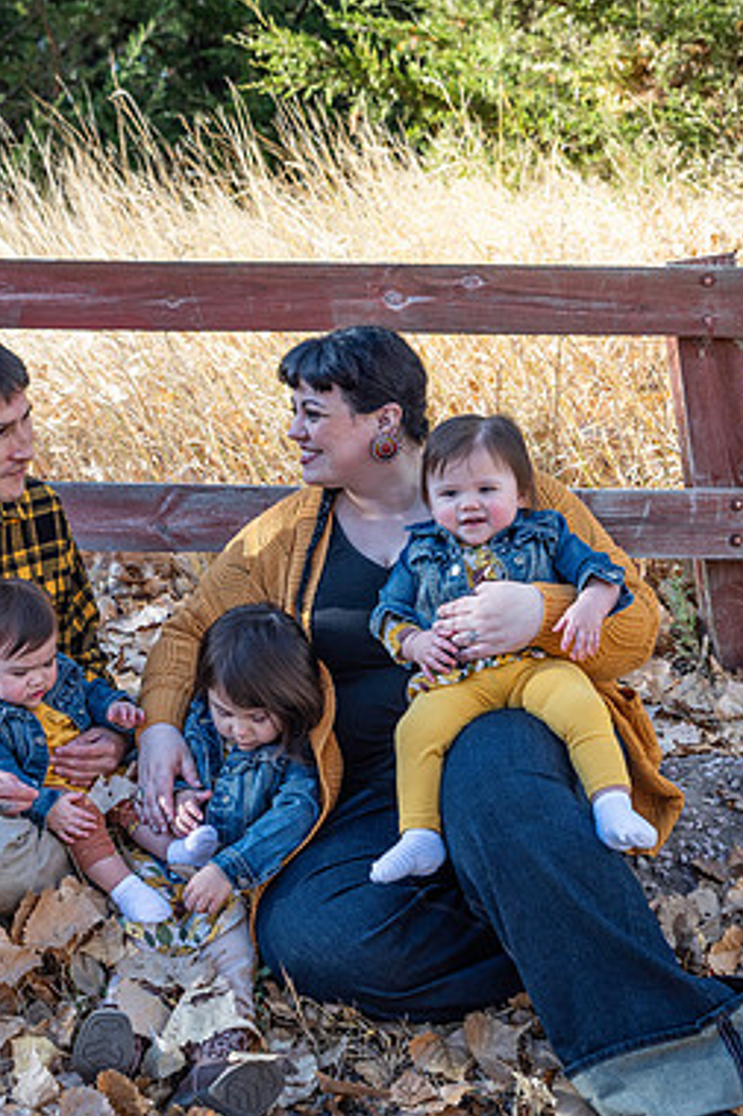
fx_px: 1797
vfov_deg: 34.5
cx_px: 250
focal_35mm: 58
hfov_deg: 23.3
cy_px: 565
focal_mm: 38
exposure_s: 1/125
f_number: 5
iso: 50
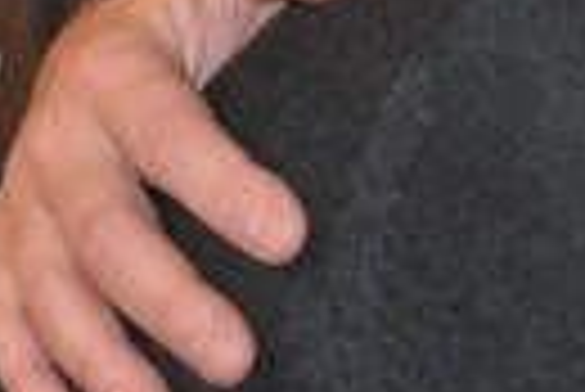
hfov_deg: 8.6
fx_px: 3802
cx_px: 882
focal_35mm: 234
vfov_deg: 5.8
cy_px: -304
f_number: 7.1
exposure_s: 1/60
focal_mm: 29
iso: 3200
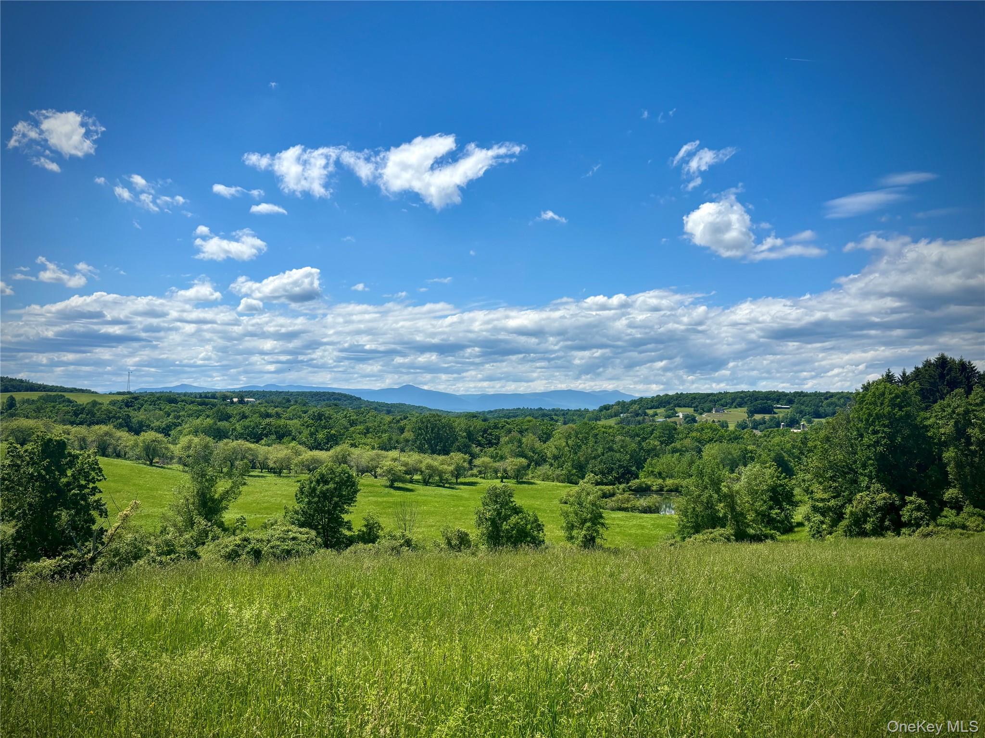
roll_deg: -0.2
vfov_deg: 53.1
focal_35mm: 26
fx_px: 740
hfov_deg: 67.3
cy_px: 369
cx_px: 492
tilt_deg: +2.6
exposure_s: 1/5348
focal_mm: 5.96
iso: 50
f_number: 1.6
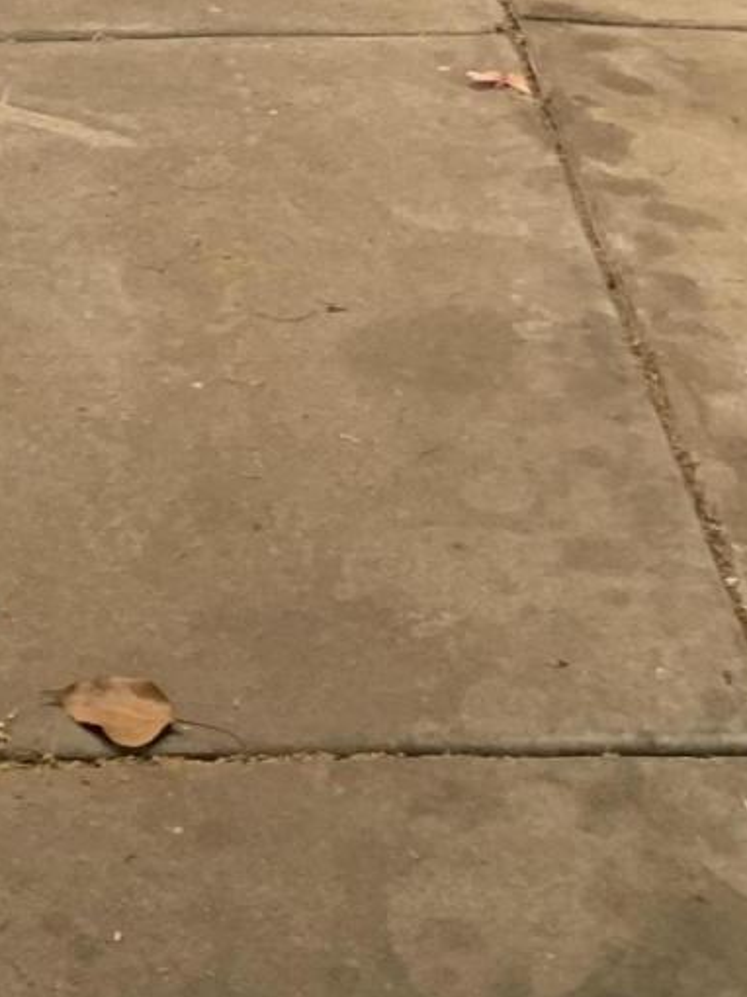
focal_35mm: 102
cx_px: -55
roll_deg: +0.0
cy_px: -940
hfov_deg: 14.2
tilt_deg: -3.5
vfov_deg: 15.7
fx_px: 2937
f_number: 1.8
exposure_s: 1/122
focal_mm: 4.25
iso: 40
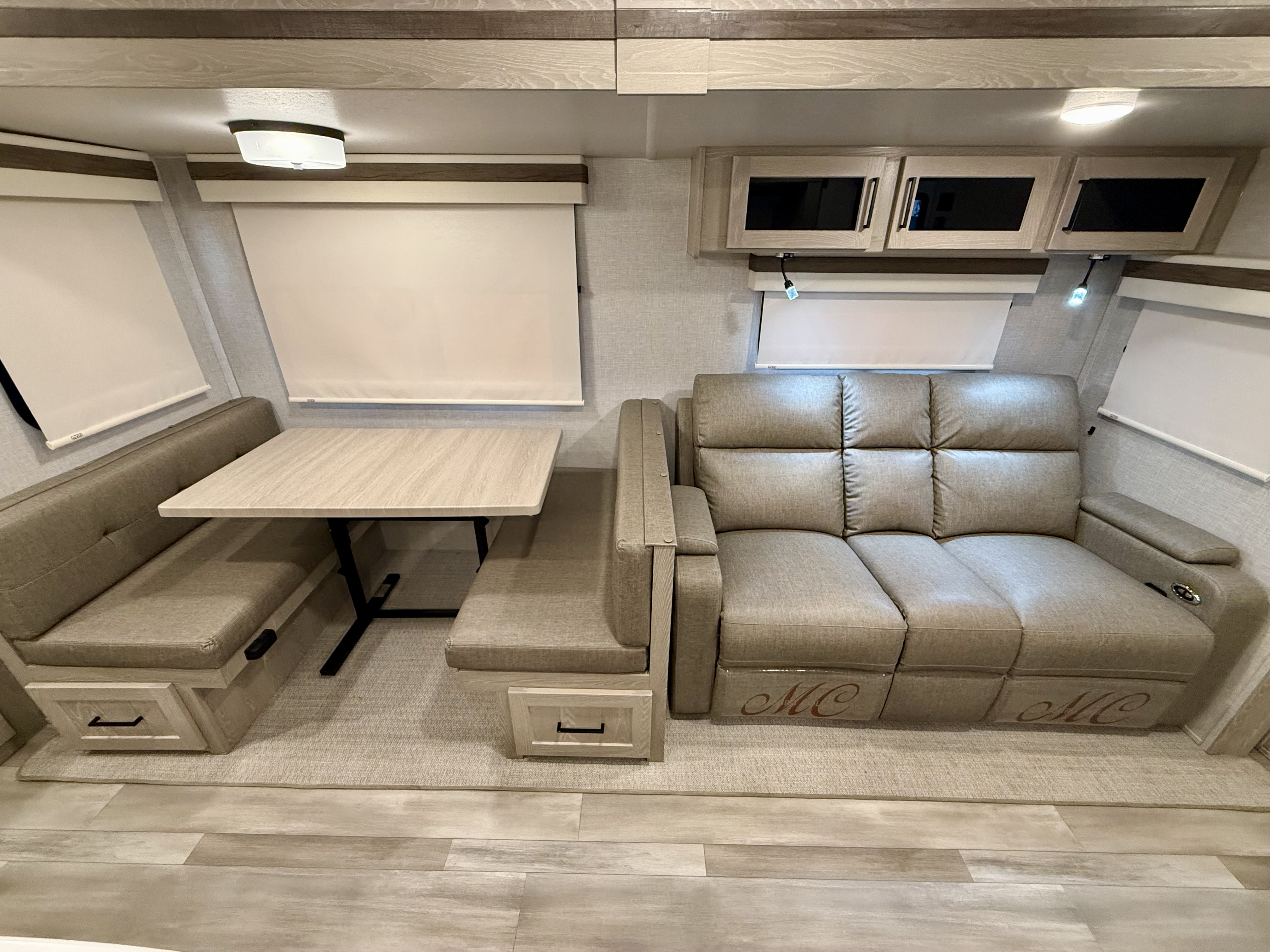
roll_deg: +0.6
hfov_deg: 102.1
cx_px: 635
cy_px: 476
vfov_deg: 85.7
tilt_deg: -27.5
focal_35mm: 14
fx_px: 514
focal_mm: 2.22
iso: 320
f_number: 2.2
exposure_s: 1/78
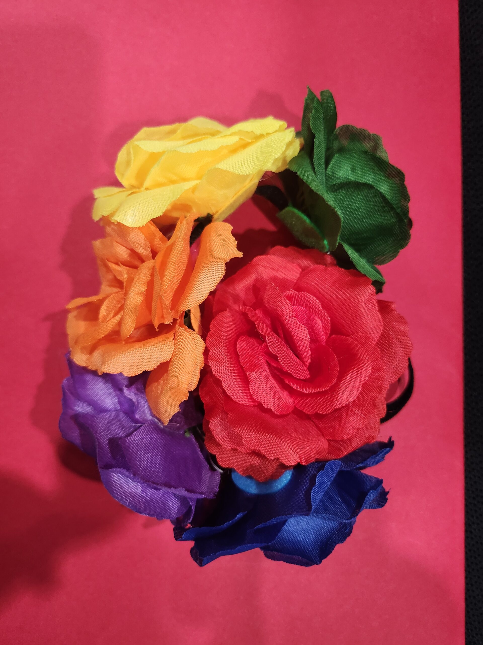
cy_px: 322
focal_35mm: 24
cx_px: 242
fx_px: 446
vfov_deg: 71.6
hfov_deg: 56.8
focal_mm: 5
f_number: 1.8
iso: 200
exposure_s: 1/100
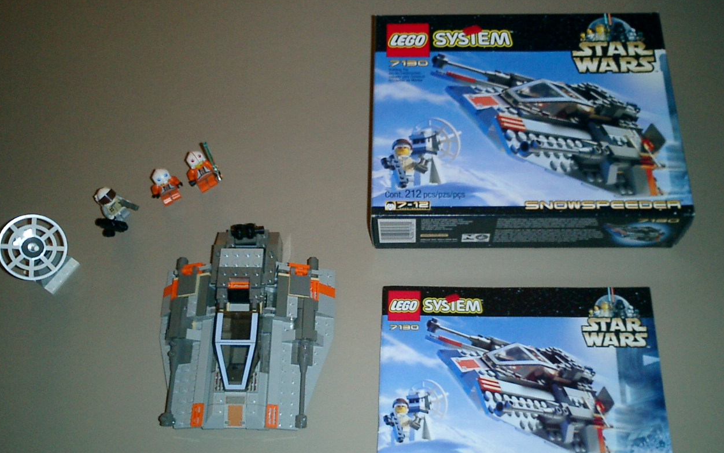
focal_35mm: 39
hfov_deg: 50.4
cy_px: 253
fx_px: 770
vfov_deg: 32.7
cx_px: 365
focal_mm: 7.5
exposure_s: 1/30
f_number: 3.2
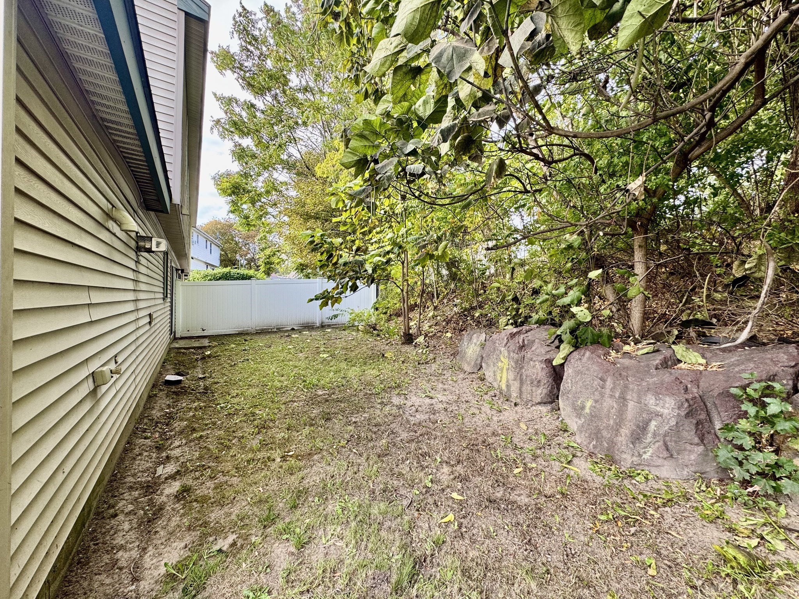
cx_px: 400
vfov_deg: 85.7
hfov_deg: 102.1
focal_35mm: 14
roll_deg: -1.1
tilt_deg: -0.4
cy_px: 300
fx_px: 323
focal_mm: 2.22
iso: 64
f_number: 2.2
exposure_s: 1/99
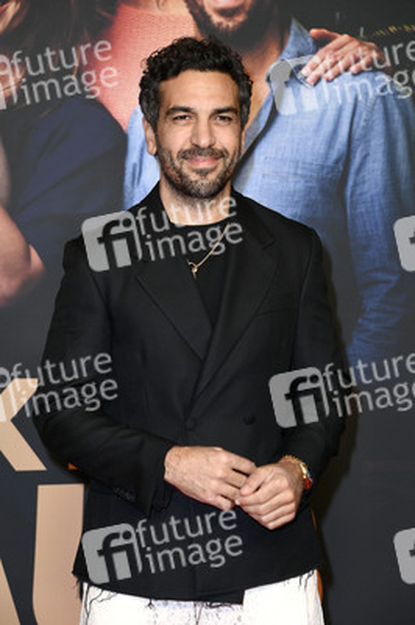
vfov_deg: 20.4
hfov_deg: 13.7
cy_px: 312
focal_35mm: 100
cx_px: 208
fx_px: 1732
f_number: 5.6
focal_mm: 100
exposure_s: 1/250
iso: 1250
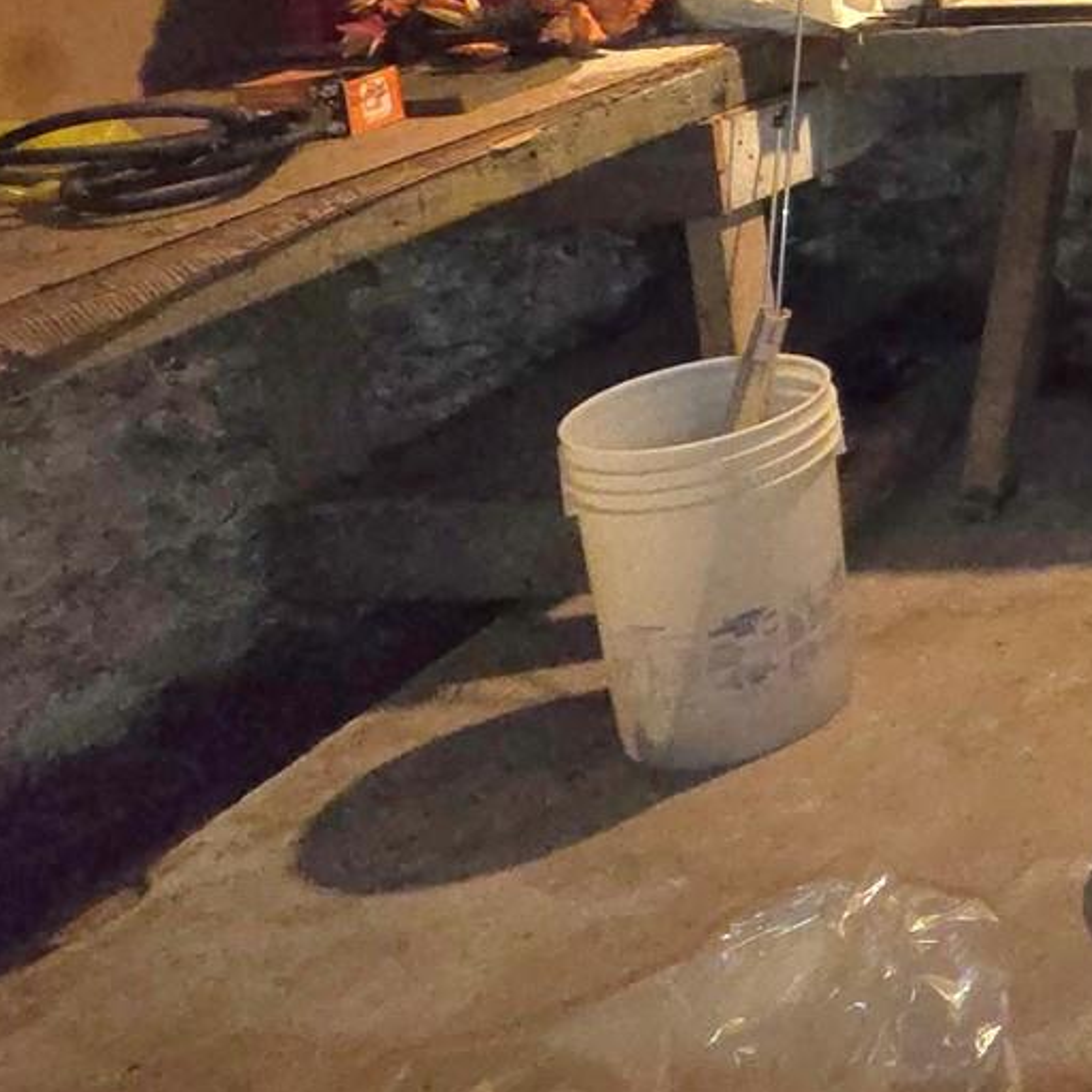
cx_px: 1834
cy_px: -58
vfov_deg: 33.0
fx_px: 1642
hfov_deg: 23.8
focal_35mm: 46
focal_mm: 2.2
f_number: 2.2
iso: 250
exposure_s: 1/60.2
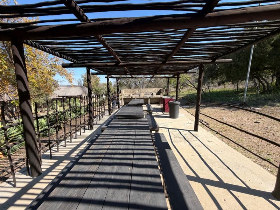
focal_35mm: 14
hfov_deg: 102.1
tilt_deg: -8.5
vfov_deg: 85.7
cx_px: 140
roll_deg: +1.8
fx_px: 113
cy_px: 105
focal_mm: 2.22
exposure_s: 1/701
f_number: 2.2
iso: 40
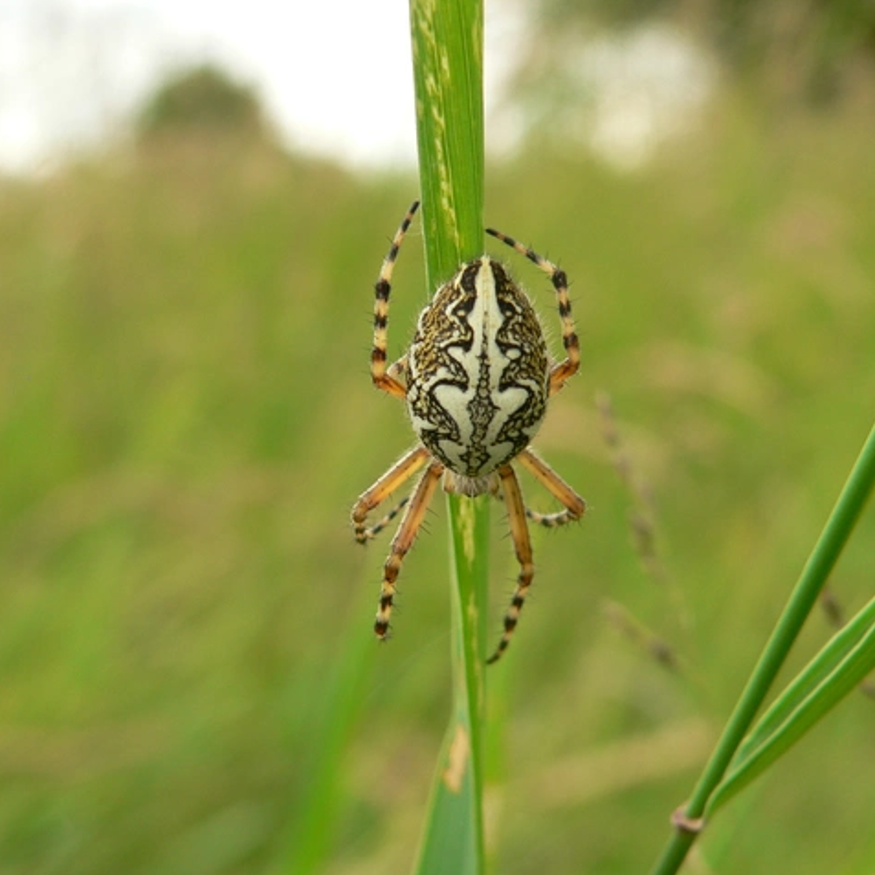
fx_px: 2374
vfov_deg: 20.9
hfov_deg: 20.9
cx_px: 427
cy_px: 438
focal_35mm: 83
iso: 100
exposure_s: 1/160
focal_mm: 11.7
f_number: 4
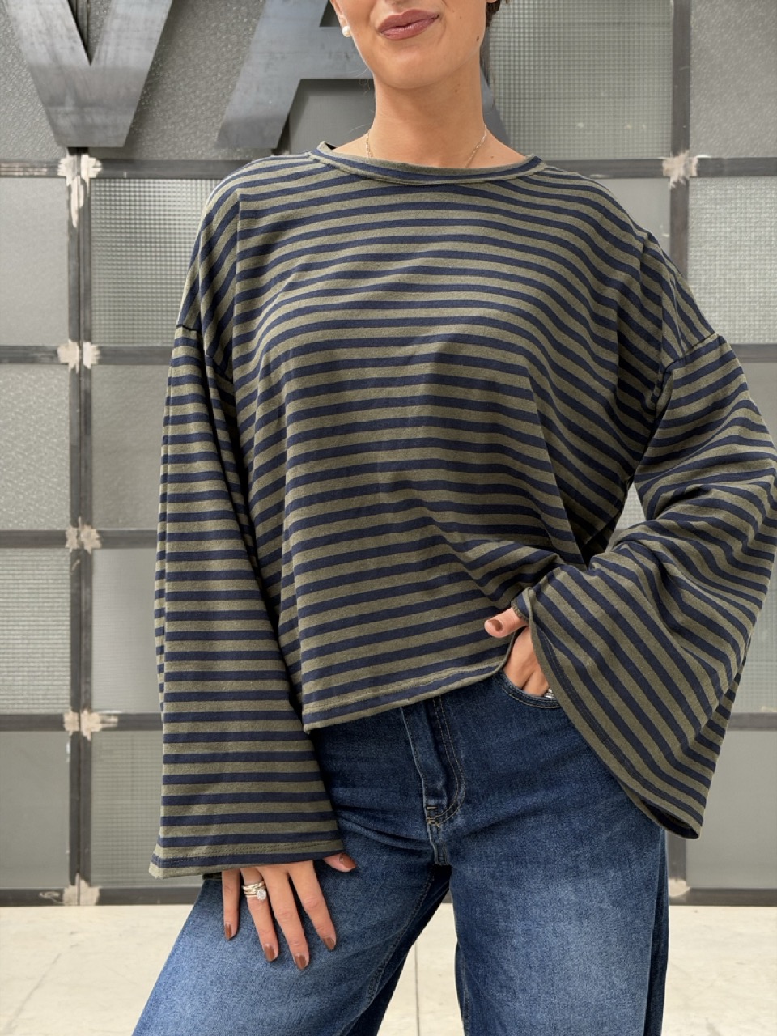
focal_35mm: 48
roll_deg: -0.2
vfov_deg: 39.7
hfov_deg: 30.3
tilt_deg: -0.6
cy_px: 518
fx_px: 1437
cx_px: 388
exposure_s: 1/55
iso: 250
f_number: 1.78
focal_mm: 6.76
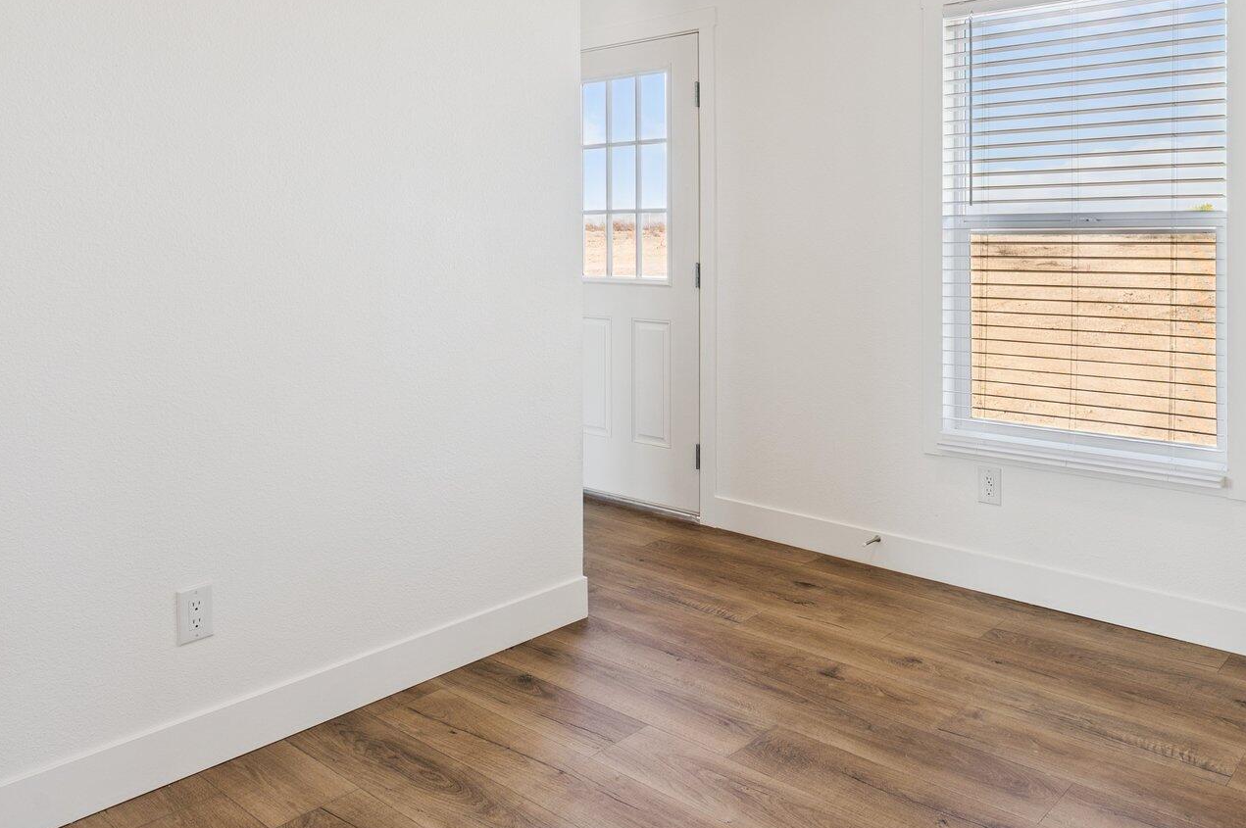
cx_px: 683
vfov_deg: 43.8
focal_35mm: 29
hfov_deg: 63.6
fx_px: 1003
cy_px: 232
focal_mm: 18
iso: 320
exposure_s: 1/320
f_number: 8
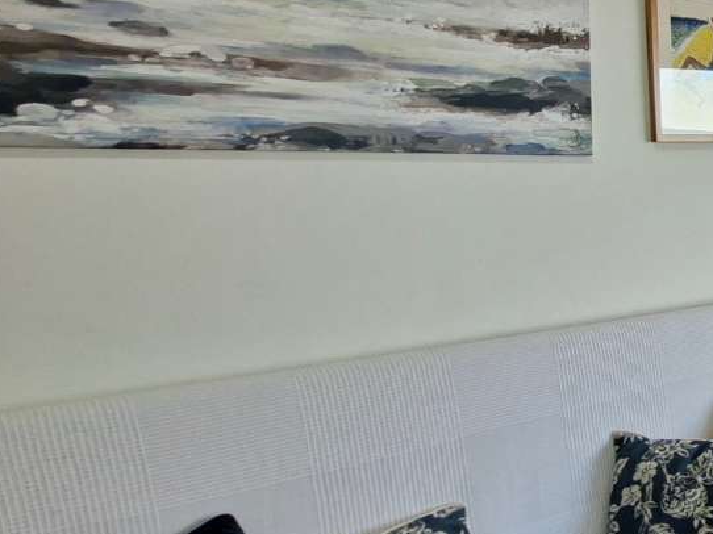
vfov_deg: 39.6
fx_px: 741
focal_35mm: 36
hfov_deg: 34.9
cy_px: 231
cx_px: 935
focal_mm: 1.74
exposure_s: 1/60
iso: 40
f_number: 2.2
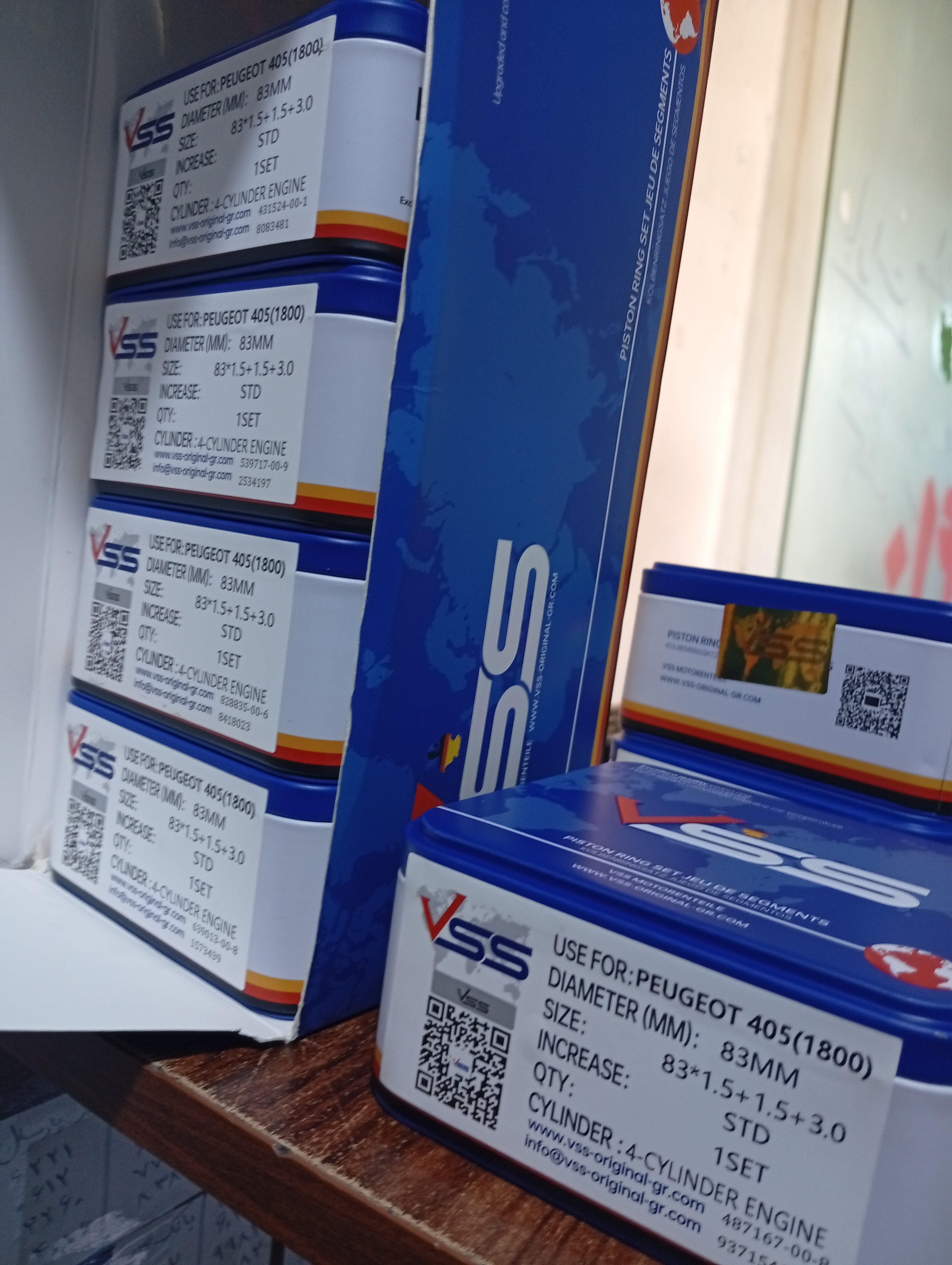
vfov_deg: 65.2
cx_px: 476
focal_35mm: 27
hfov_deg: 51.5
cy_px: 632
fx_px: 988
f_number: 1.8
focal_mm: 3.98
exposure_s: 1/33.3
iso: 282
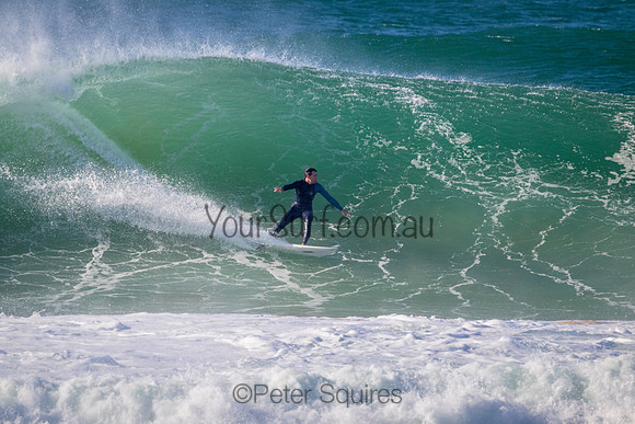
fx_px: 14114
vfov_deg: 1.7
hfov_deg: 2.6
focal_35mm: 800
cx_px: 318
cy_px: 212
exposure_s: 1/2000
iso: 2000
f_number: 11
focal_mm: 800
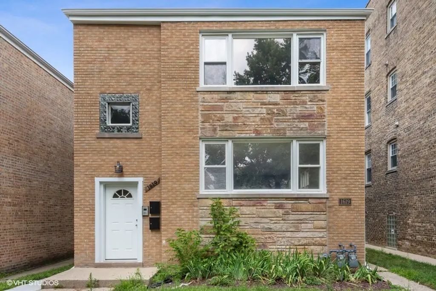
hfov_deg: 78.5
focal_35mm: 22
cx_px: 218
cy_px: 146
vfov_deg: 57.3
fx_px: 267
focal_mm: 22
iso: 200
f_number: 9
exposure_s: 1/100
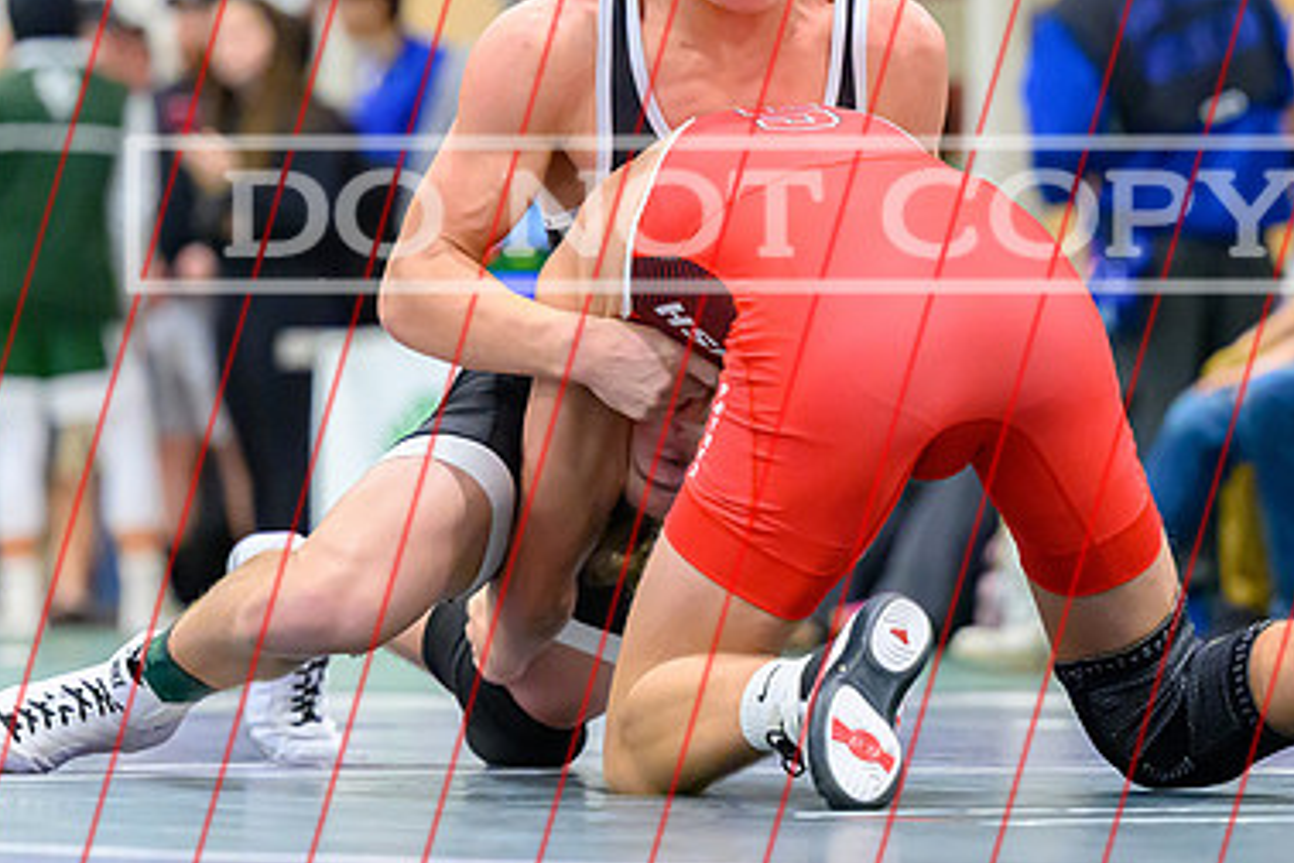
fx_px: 9453
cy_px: 205
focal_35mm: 263
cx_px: 688
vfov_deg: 5.2
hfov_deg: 7.8
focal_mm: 125
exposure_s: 1/640
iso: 8000
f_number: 2.8
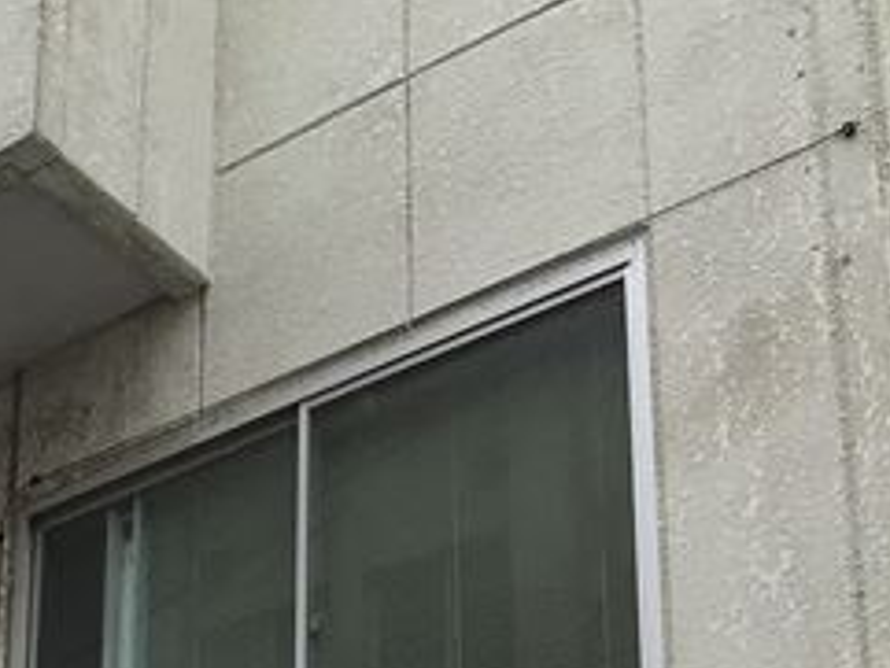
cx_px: -377
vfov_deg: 13.5
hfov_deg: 17.5
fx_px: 2650
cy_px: 1037
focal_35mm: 103
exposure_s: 1/1087
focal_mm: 3.3
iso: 25
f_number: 2.4
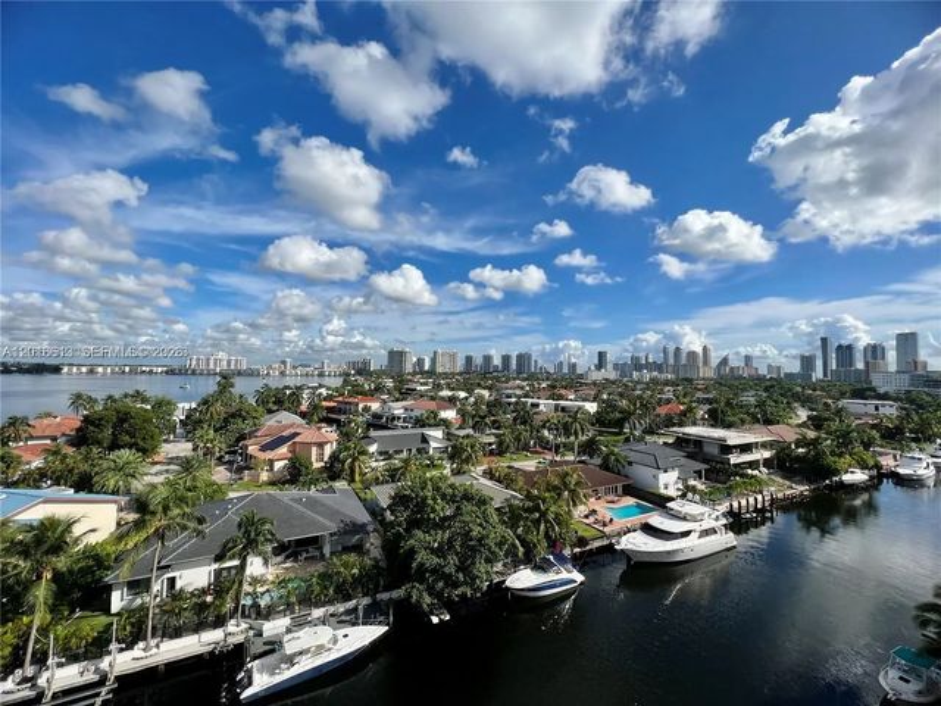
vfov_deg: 89.9
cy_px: 353
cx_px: 470
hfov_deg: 106.2
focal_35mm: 13
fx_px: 353
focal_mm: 1.57
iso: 32
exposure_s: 1/2538
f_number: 1.8
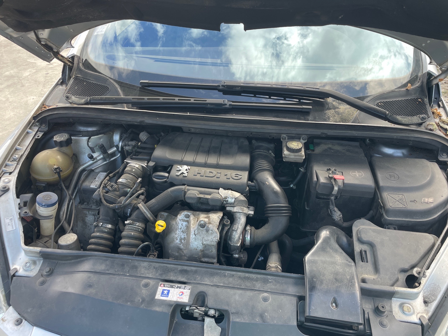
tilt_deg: -35.4
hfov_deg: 67.3
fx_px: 336
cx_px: 224
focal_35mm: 26
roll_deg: -0.9
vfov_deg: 53.1
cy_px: 168
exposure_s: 1/175
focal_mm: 4.2
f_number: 1.6
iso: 32
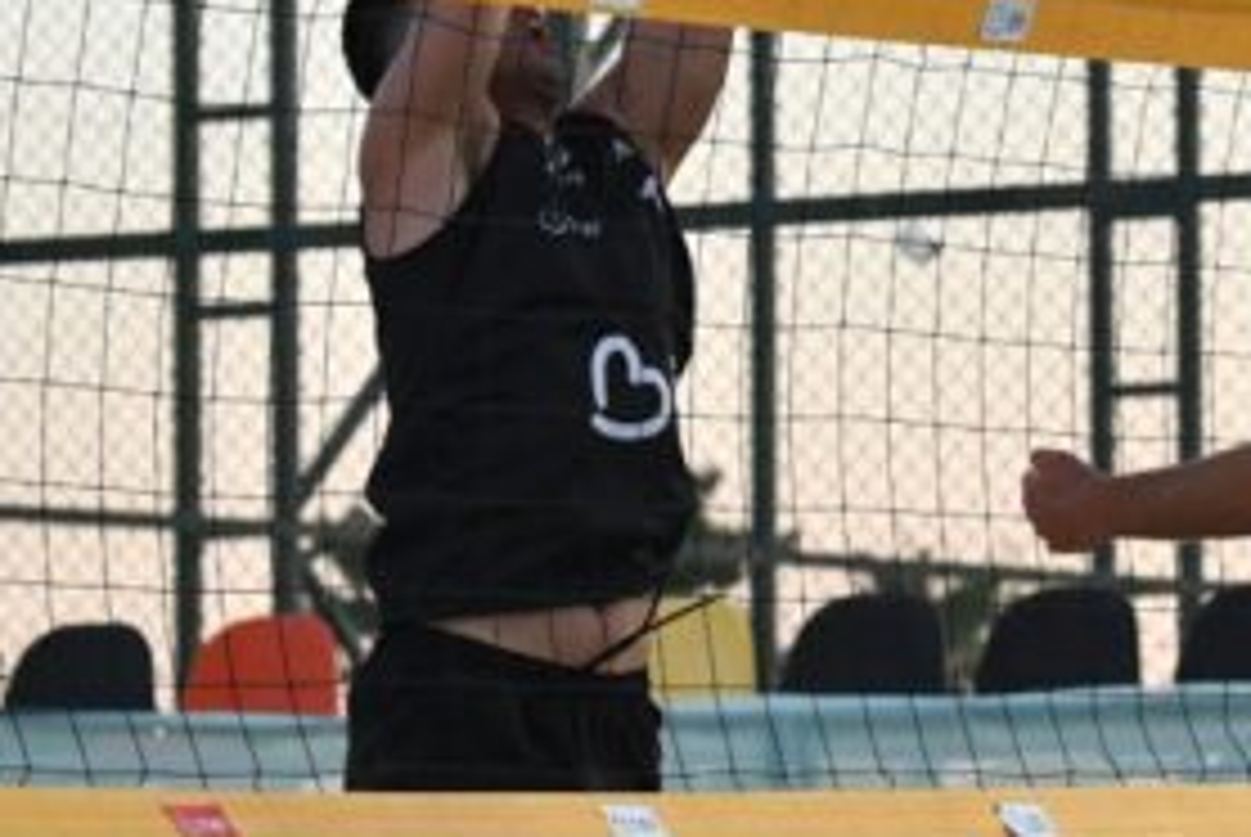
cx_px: 1328
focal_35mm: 362
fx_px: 12592
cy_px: 356
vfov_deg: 3.8
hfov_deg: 5.7
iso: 2000
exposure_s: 1/1000
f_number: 4
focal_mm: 70
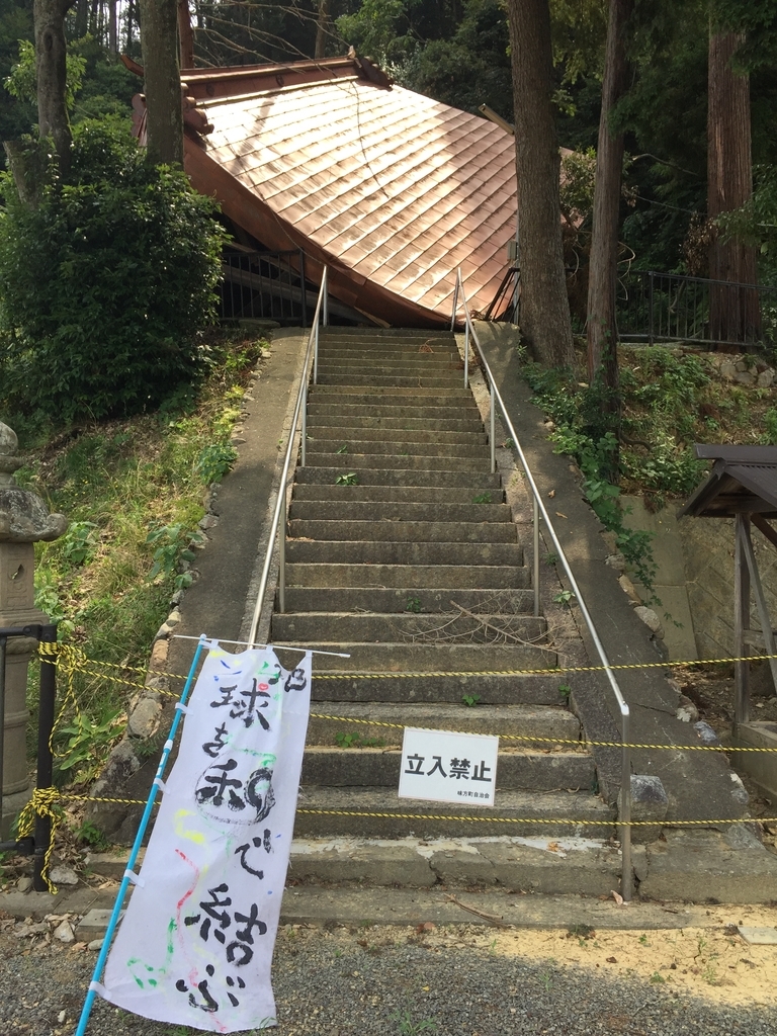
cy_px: 518
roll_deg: -0.9
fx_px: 868
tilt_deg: +4.1
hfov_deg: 48.2
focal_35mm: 29
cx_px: 388
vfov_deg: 61.7
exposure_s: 1/670
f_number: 2.2
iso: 32
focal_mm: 4.15
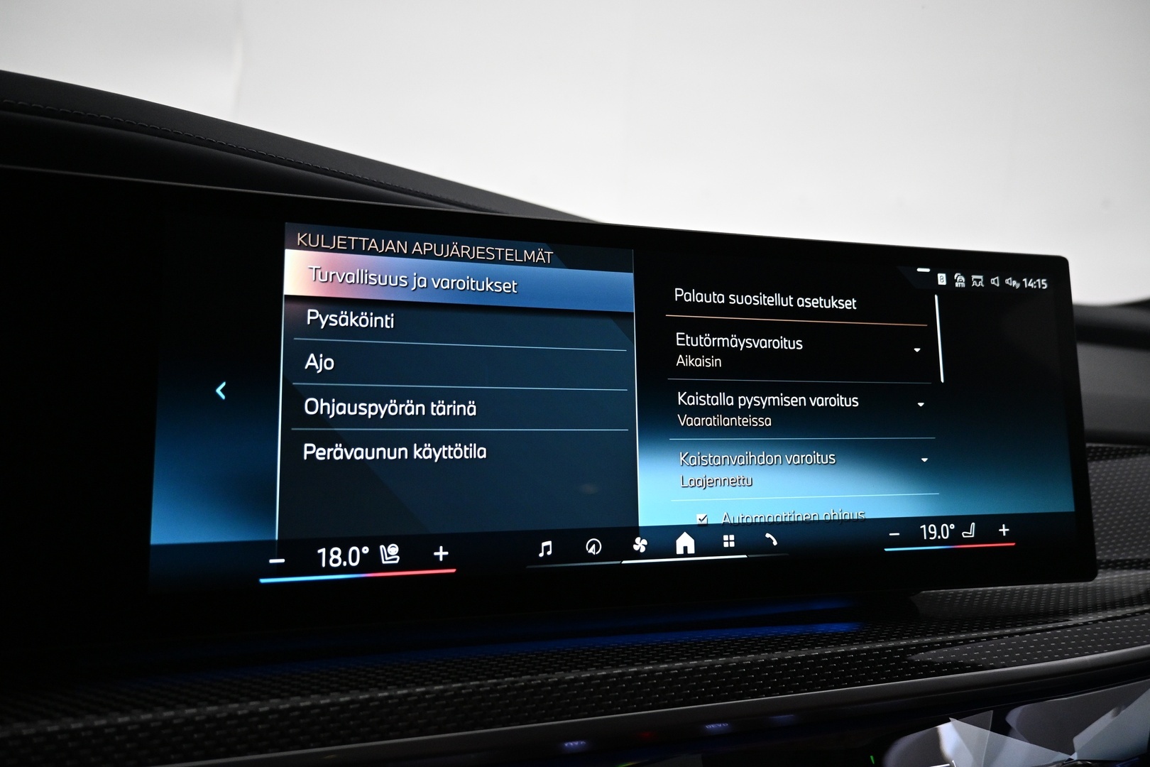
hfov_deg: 73.7
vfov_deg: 53.1
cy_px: 384
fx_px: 767
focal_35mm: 24
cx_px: 575
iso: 1600
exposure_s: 1/100
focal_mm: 16
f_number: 3.5
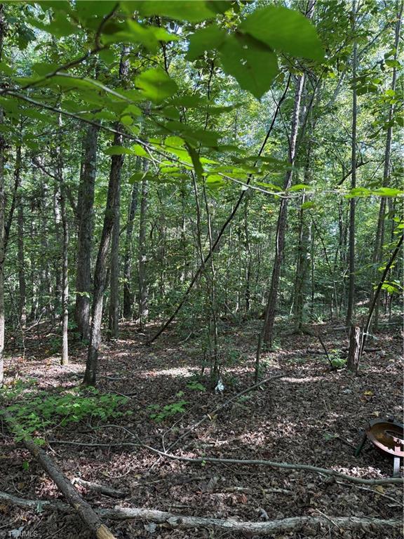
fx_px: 373
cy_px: 270
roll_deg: -1.4
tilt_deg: -1.2
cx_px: 202
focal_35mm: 24
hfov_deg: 56.8
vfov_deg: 71.6
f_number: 1.78
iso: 160
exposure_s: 1/121
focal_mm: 6.76
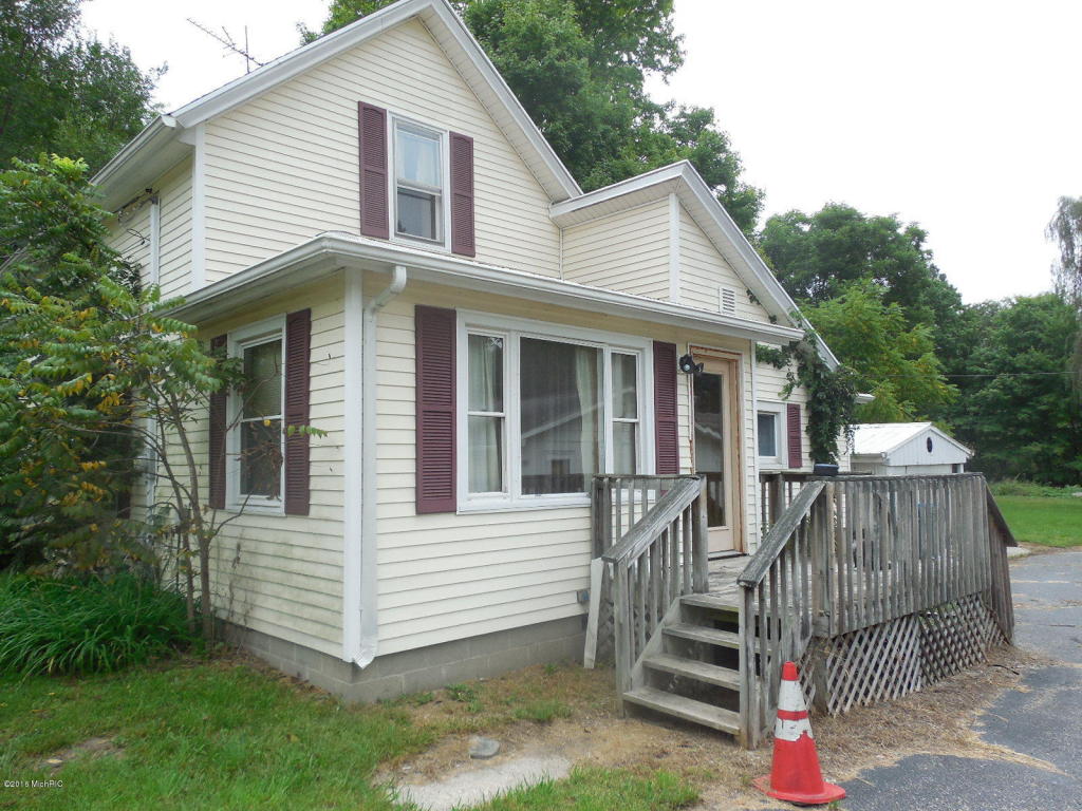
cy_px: 406
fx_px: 781
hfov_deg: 69.4
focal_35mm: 25
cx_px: 541
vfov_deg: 54.9
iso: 125
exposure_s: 1/250
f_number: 3.3
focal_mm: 4.5
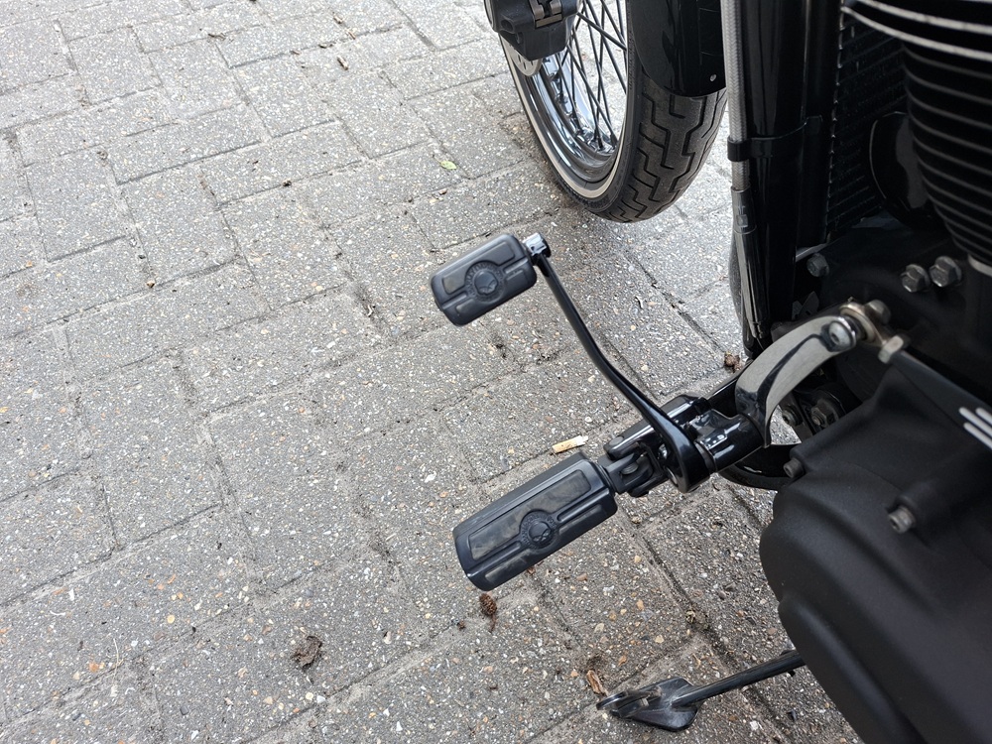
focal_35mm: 23
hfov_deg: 73.9
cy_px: 372
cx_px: 496
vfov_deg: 58.9
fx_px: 659
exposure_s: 1/100
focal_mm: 5.54
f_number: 1.8
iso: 64
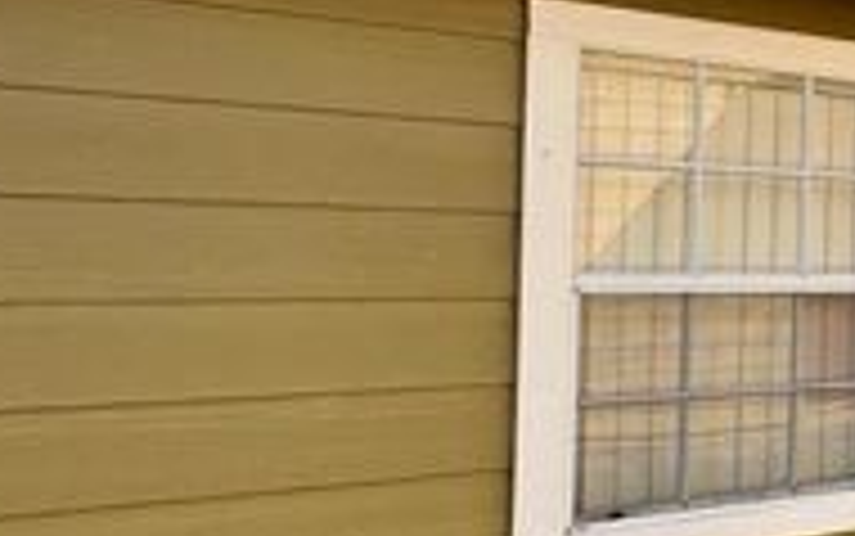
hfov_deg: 24.9
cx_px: 1375
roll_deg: -1.1
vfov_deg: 23.6
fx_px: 1282
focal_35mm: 55
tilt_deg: -0.8
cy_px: 239
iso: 50
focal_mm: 2.22
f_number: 2.2
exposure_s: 1/734
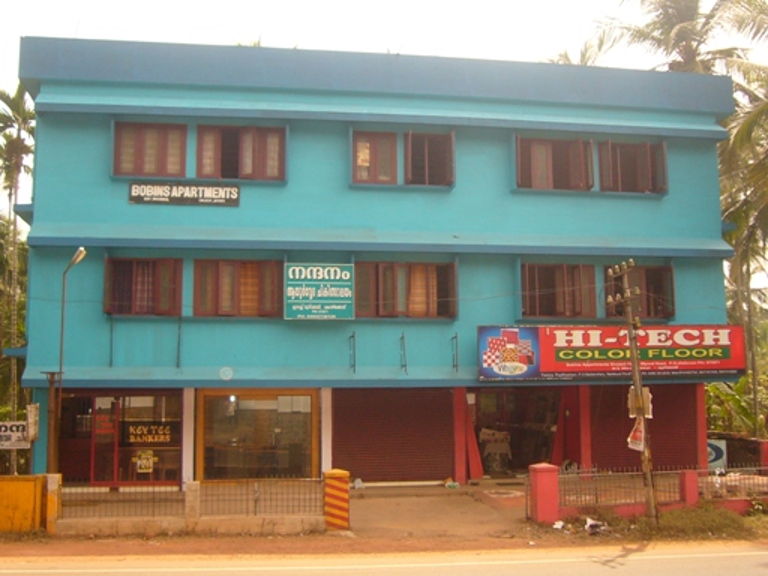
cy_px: 288
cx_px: 384
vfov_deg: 36.0
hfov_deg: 46.8
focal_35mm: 40
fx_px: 887
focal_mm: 4.7
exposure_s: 1/400
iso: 80
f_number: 2.8
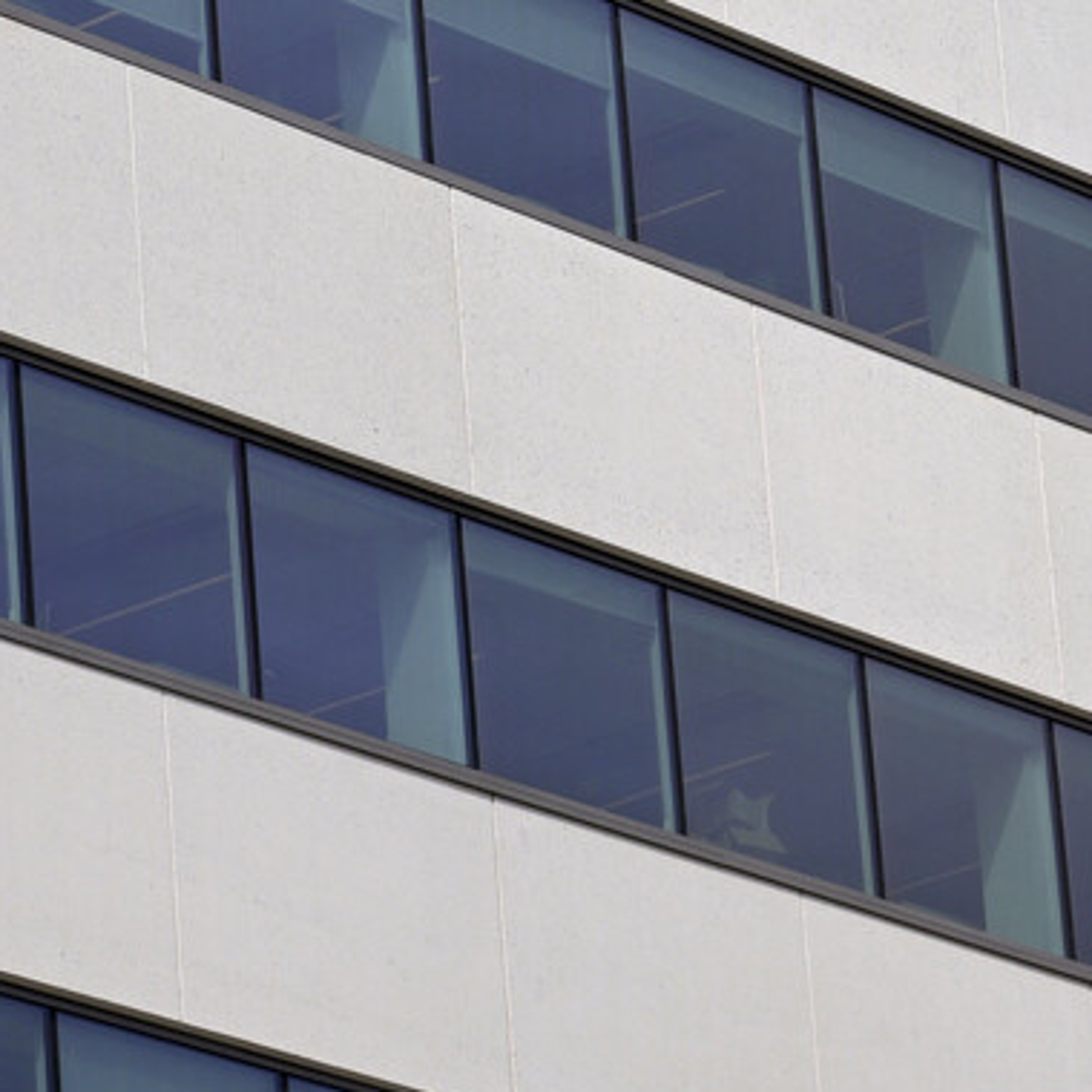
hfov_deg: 6.3
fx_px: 9958
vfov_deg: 6.2
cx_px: 816
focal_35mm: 279
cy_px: -421
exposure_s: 1/1250
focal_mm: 78
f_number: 6.3
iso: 125
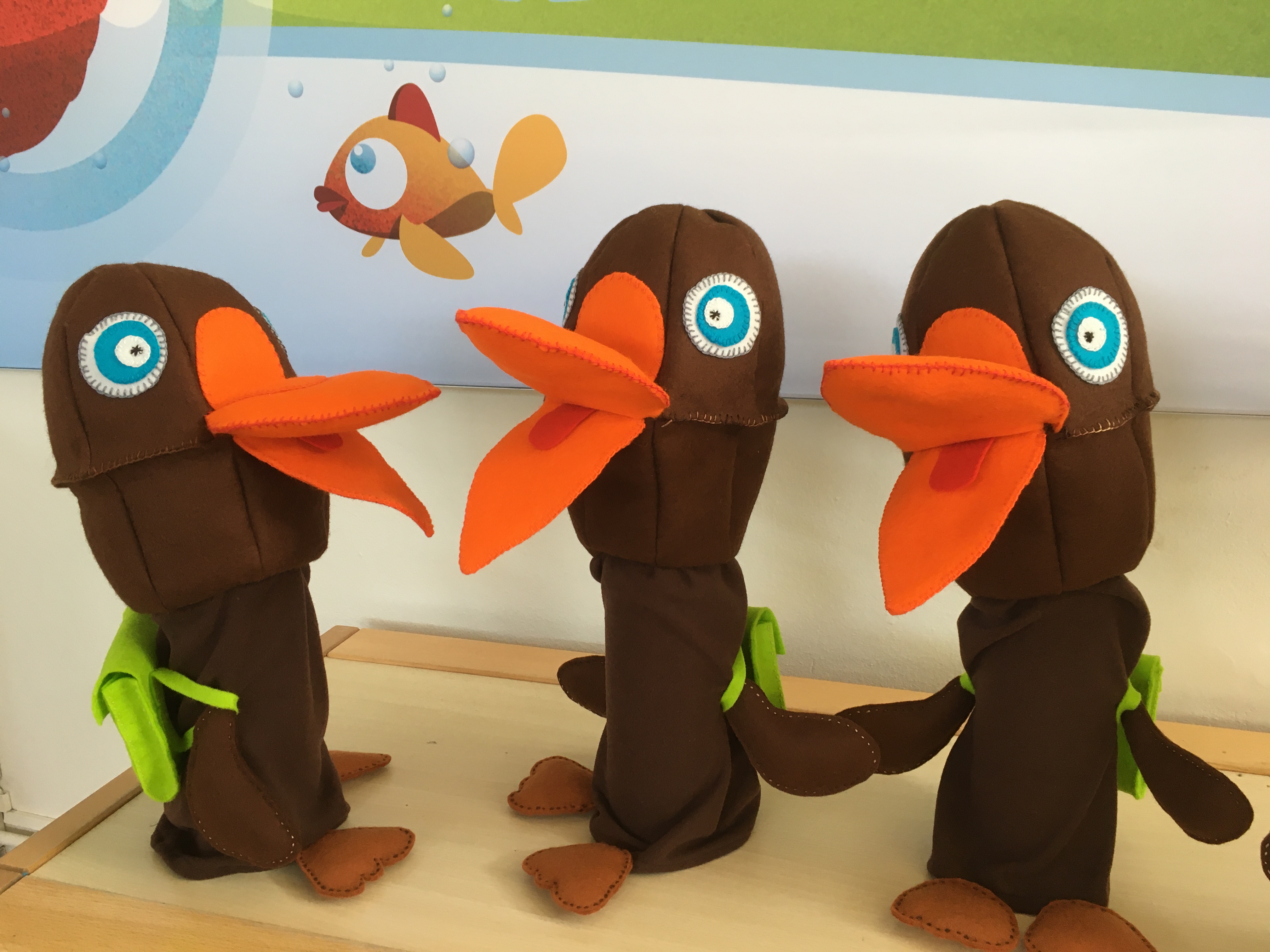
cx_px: 635
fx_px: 1064
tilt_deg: -14.8
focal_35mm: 29
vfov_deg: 48.2
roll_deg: +1.7
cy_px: 476
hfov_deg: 61.7
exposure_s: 1/33
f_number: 2.2
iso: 80
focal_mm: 4.15
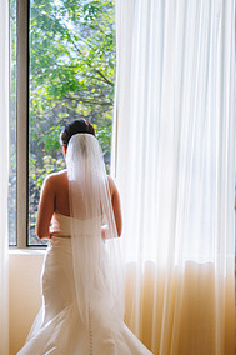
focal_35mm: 92
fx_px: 906
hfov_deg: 14.8
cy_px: 279
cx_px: 71
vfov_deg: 21.9
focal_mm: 58
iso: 400
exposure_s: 1/2500
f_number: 2.8
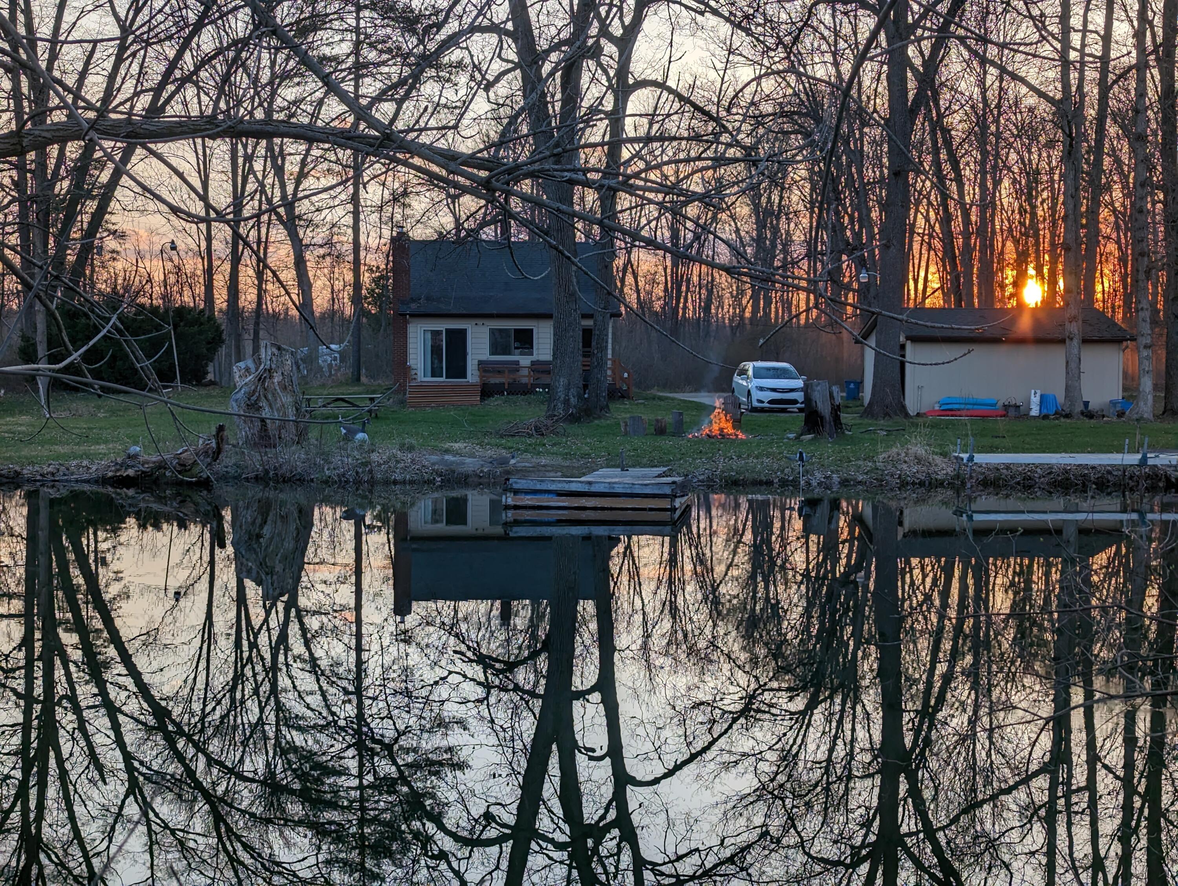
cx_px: 589
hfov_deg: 39.6
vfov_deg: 30.3
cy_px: 443
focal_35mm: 48
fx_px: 1636
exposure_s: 1/593
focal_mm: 6.81
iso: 46
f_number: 1.85
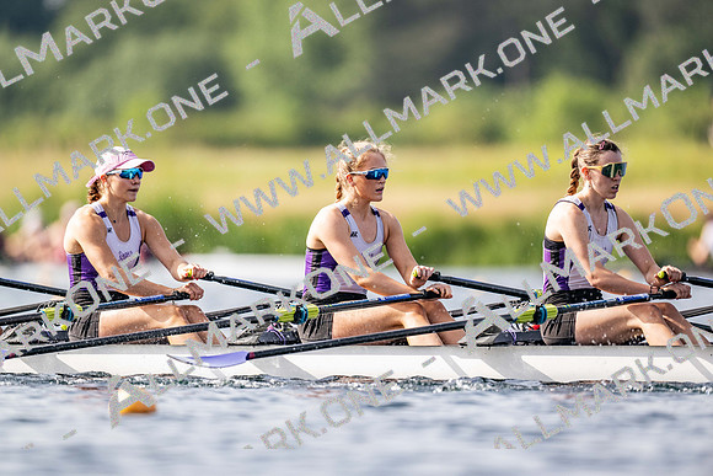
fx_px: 11886
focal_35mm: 600
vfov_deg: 2.3
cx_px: 356
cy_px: 238
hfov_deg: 3.4
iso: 220
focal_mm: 600
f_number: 4
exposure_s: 1/2500
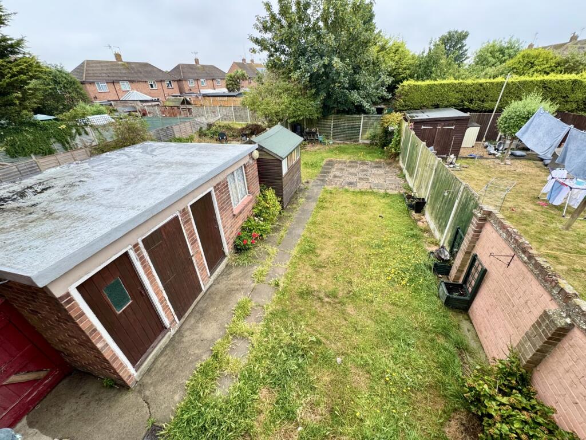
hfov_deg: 102.1
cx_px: 293
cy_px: 220
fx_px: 237
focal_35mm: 14
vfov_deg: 85.7
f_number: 2.2
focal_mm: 2.22
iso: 40
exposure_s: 1/99
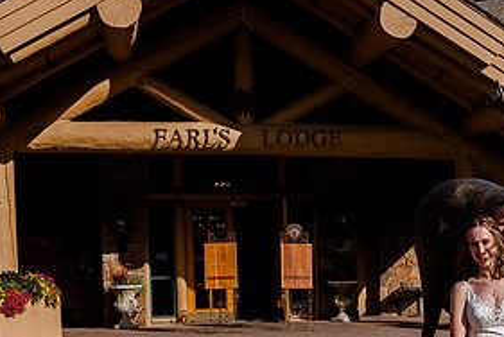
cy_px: 301
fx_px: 1023
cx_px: 432
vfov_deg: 18.4
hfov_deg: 26.9
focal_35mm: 73
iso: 200
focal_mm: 35
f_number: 8
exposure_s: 1/400
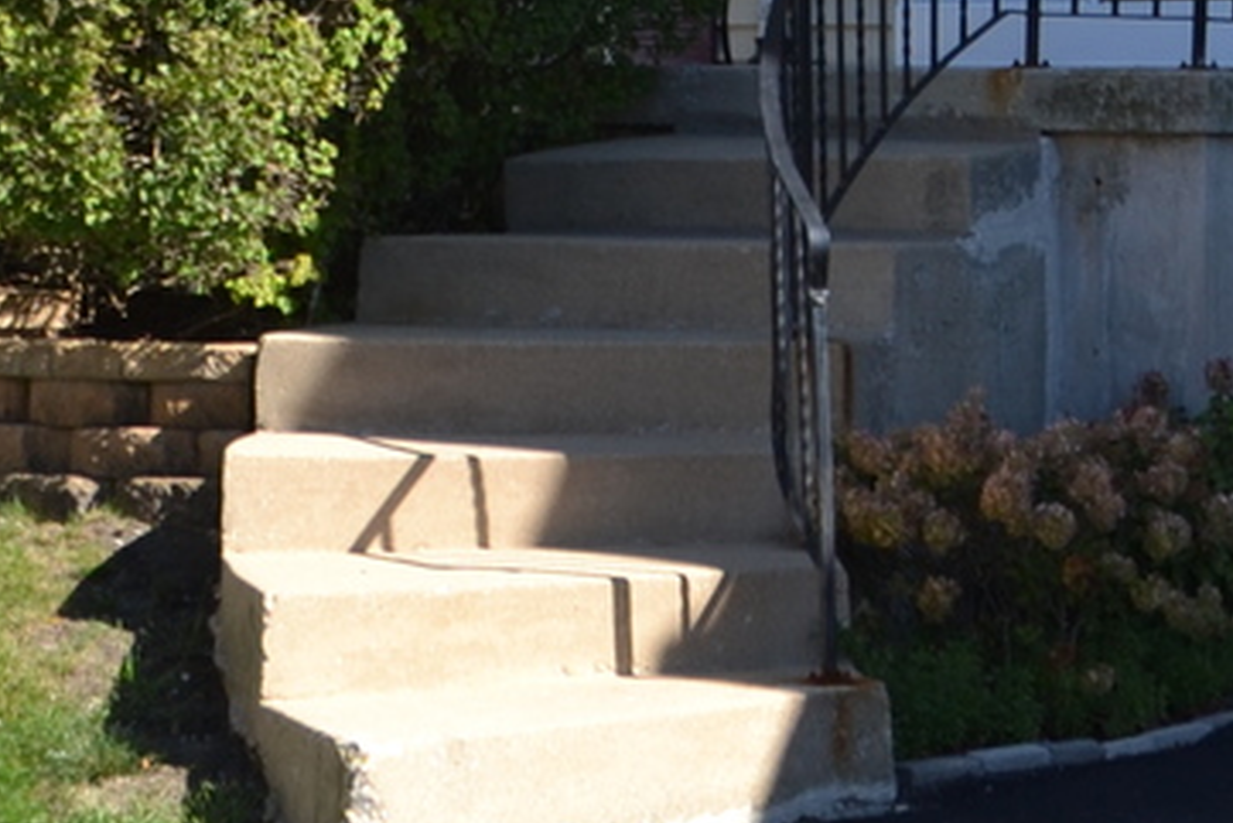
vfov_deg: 11.0
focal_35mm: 121
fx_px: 4146
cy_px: -270
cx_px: 1523
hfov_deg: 16.2
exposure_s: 1/160
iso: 100
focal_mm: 18
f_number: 6.3
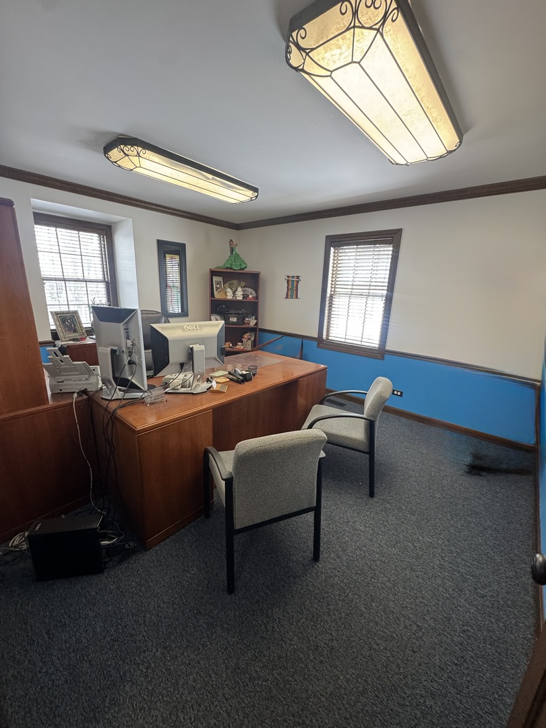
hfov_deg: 85.7
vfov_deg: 102.1
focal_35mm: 14
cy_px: 364
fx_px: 294
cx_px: 273
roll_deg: -1.5
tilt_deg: -15.4
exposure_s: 1/60
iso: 200
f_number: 2.2
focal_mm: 2.22
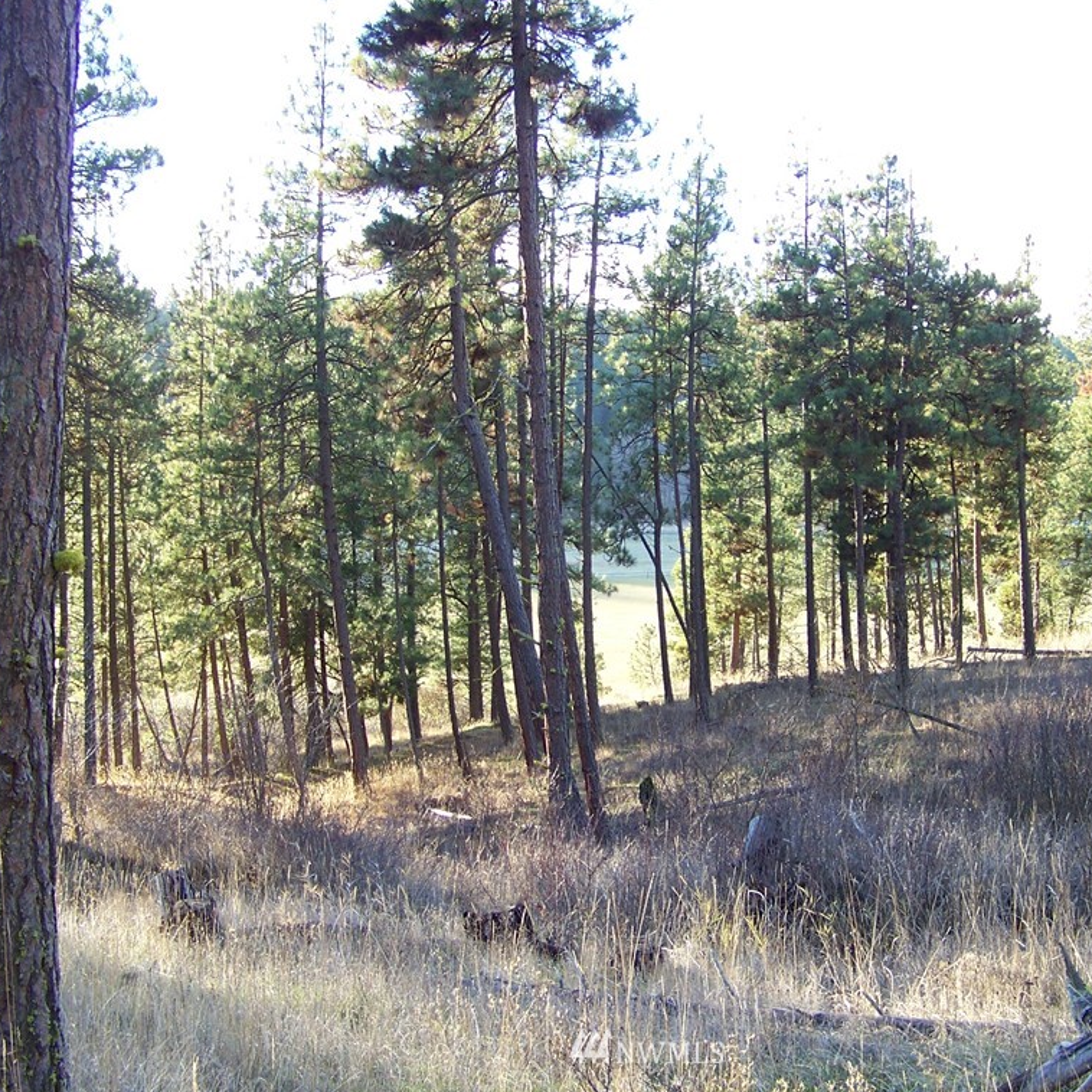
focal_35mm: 43
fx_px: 1535
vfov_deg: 39.2
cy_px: 547
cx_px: 650
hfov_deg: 39.0
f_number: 2.8
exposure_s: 1/40
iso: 64
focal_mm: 5.85
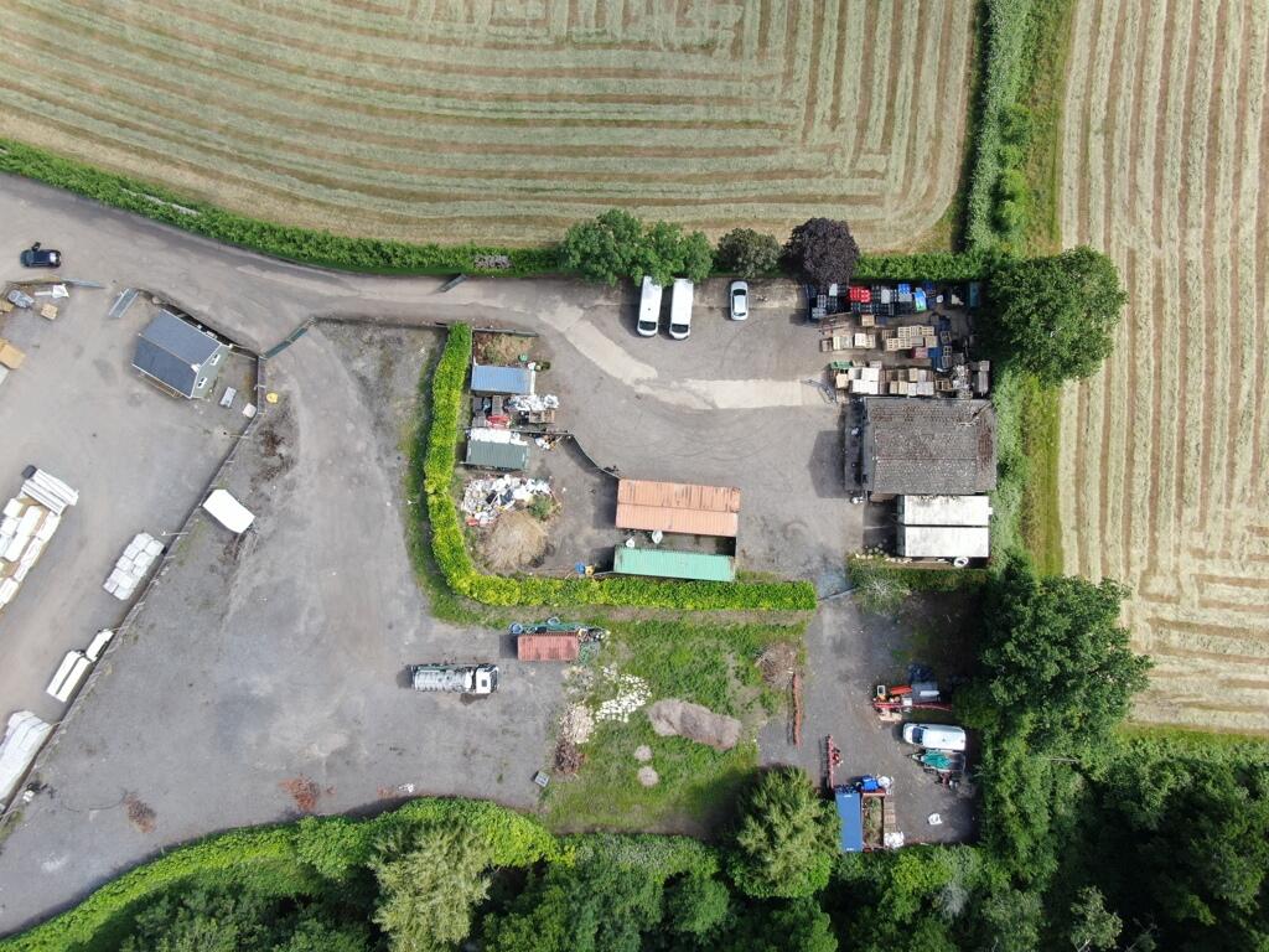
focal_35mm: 24
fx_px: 880
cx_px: 634
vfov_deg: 56.8
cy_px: 476
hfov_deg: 71.6
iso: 100
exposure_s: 1/500
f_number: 2.8
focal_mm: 4.39
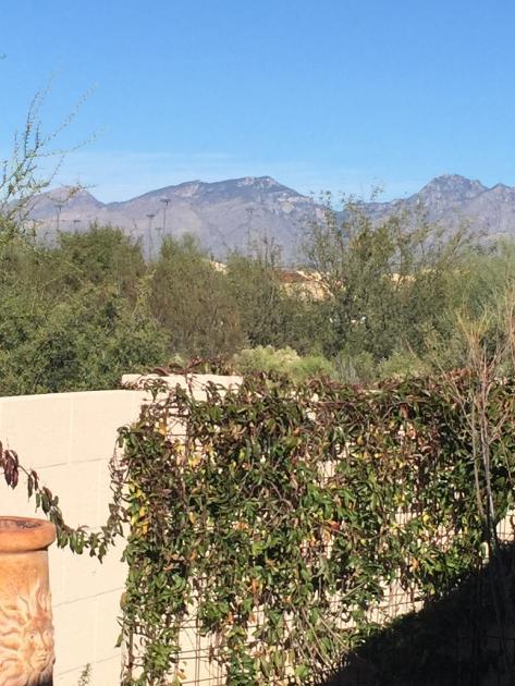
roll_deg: -2.1
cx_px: 242
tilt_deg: -0.2
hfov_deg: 16.1
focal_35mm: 92
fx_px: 1824
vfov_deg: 21.3
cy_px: 341
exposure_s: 1/2825
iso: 32
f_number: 2.2
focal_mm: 4.15
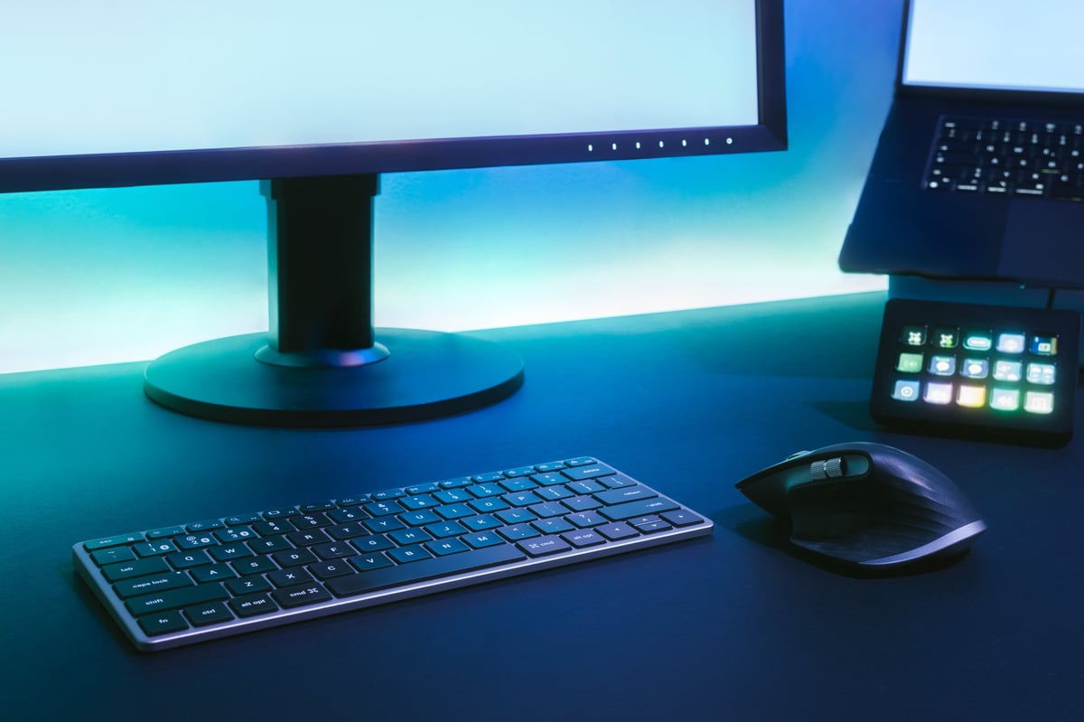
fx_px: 1234
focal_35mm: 41
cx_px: 542
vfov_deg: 32.6
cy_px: 361
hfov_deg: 47.4
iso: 800
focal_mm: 27.5
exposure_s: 1/1.67
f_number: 8
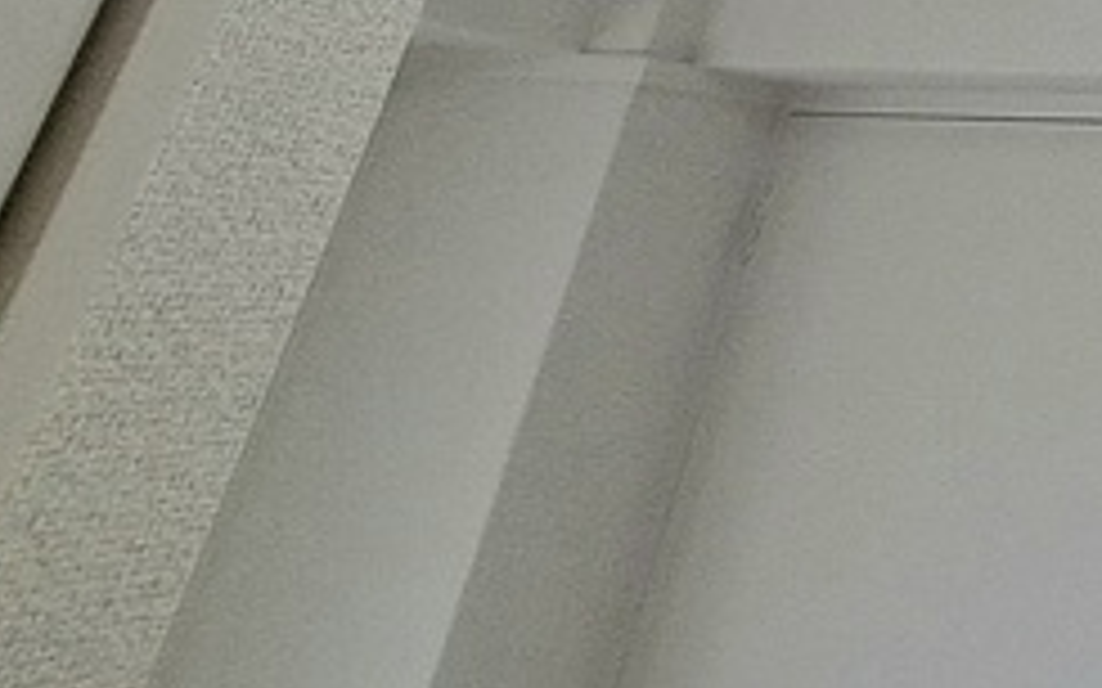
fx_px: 1621
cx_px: 2020
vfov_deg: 18.5
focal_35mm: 54
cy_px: -562
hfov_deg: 21.7
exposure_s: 1/100
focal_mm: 1.74
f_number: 2.2
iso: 50
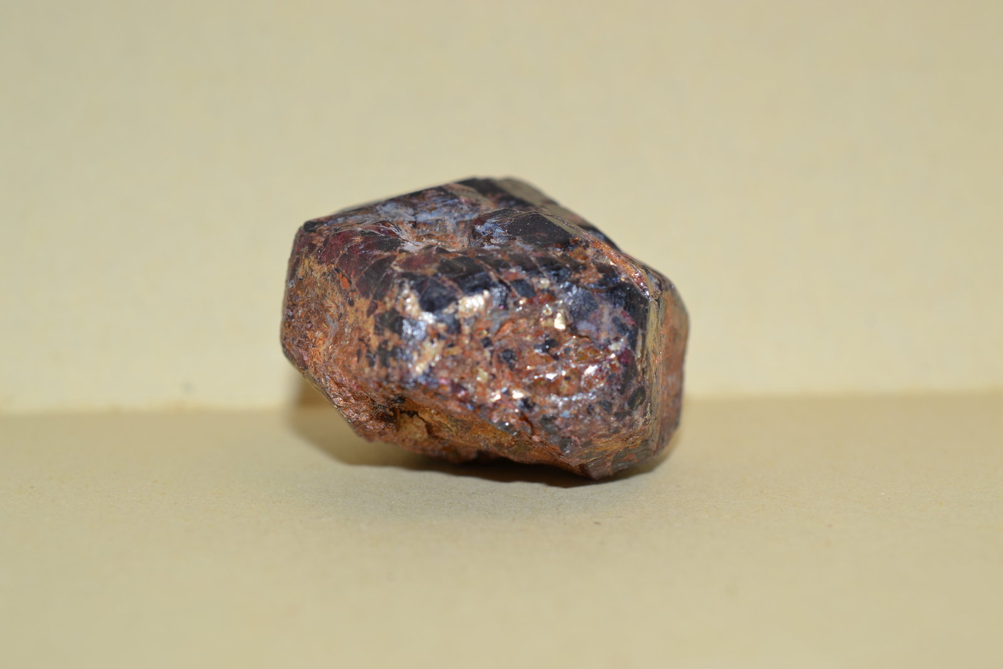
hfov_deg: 33.4
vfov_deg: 22.6
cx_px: 502
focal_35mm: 60
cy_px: 334
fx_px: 1672
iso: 100
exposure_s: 1/60
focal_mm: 40
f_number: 8
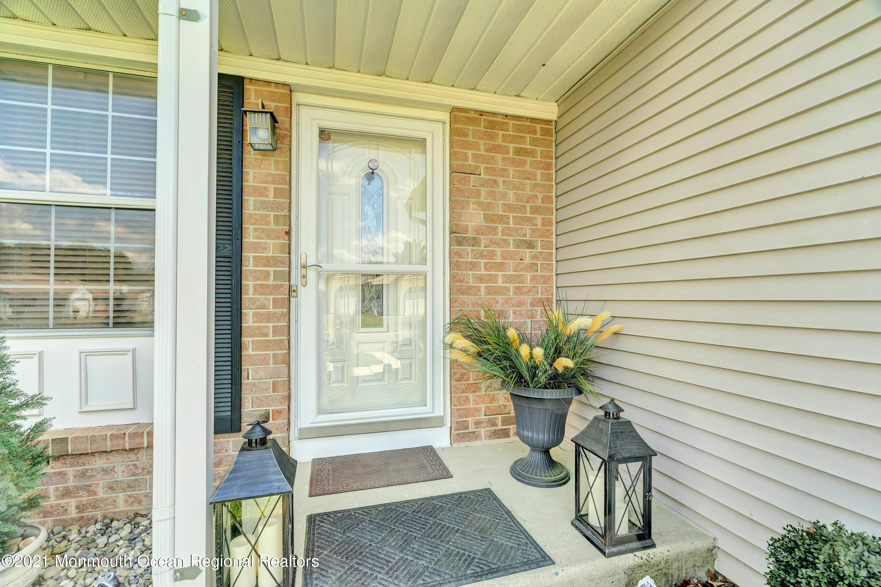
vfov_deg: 73.7
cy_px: 294
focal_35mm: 16
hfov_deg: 96.7
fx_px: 392
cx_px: 440
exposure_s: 1/80
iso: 200
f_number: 8
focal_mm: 16
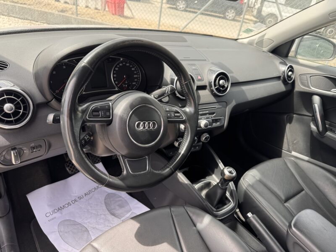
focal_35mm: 24
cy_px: 126
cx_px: 168
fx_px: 233
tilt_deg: -29.9
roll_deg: -9.3
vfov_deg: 56.8
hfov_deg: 71.6
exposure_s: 1/488
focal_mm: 6.76
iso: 80
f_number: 1.78
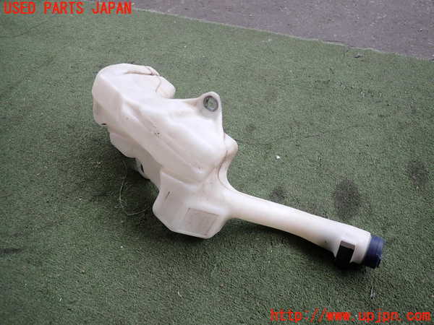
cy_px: 162
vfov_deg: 54.9
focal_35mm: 25
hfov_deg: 69.4
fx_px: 313
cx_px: 217
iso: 100
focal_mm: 4.5
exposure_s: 1/160
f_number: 2
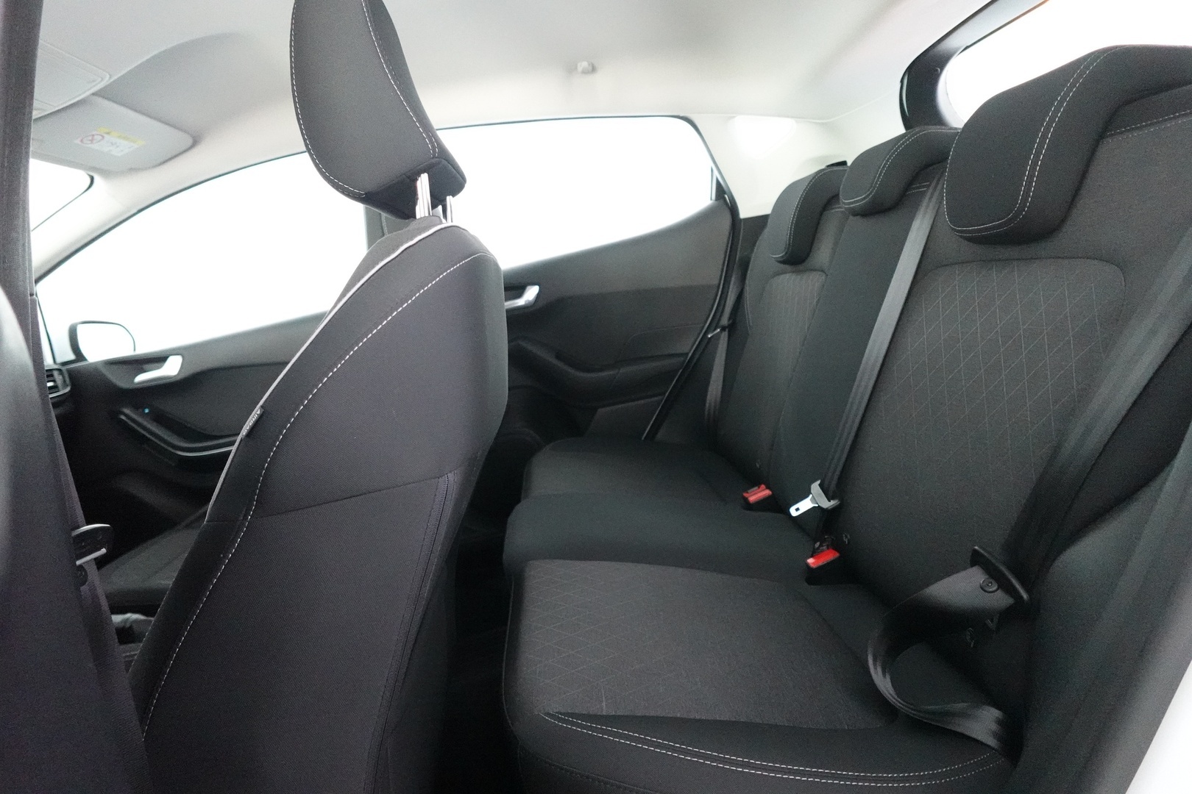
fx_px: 662
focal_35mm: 20
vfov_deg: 61.9
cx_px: 596
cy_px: 397
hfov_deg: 84.0
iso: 5000
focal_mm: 7.6
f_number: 2
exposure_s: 1/80
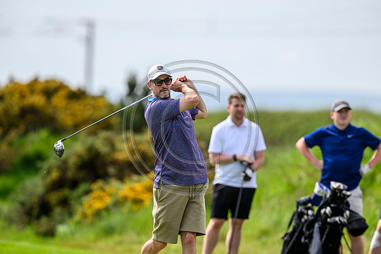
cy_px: 127
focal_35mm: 400
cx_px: 190
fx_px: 4234
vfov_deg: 3.4
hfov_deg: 5.2
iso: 500
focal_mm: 400
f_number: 4
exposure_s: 1/2500
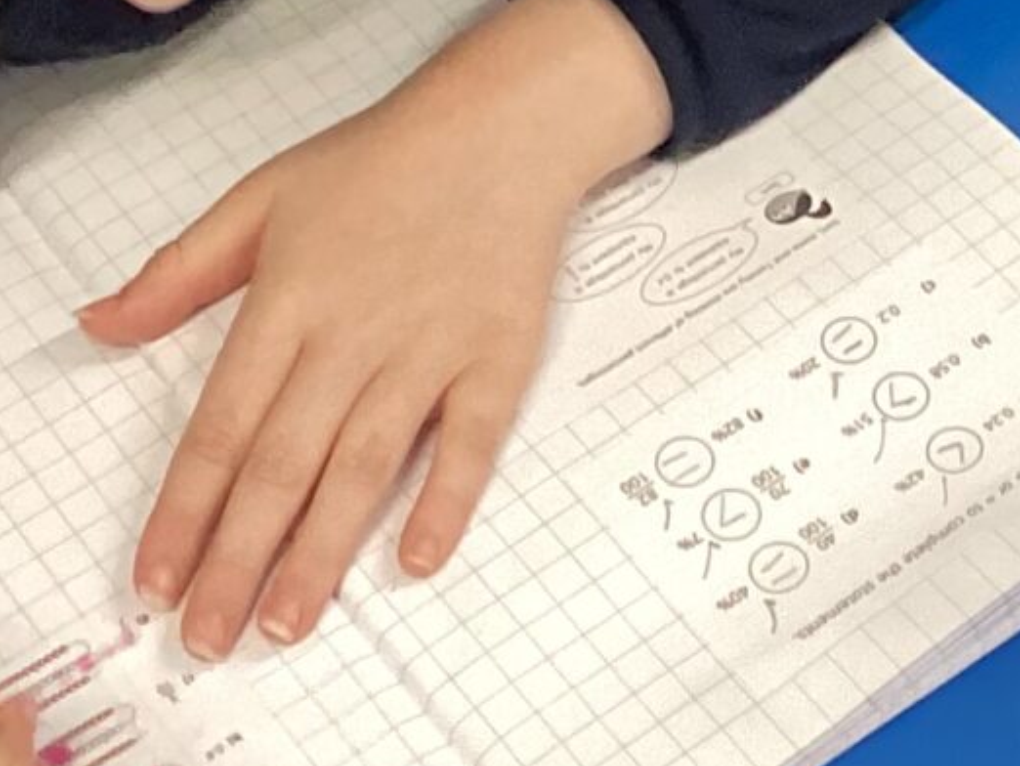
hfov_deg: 12.8
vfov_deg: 9.4
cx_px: 1088
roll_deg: -3.9
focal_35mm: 152
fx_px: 4481
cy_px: -487
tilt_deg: -43.2
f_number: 2.4
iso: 200
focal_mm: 3.3
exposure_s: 1/50
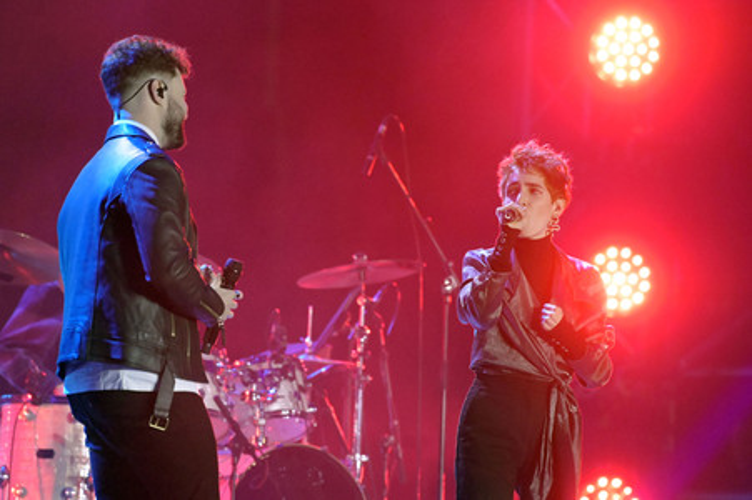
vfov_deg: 3.8
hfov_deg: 5.7
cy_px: 250
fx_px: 7514
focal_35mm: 360
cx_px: 376
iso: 12800
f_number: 5.6
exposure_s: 1/500
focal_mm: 360
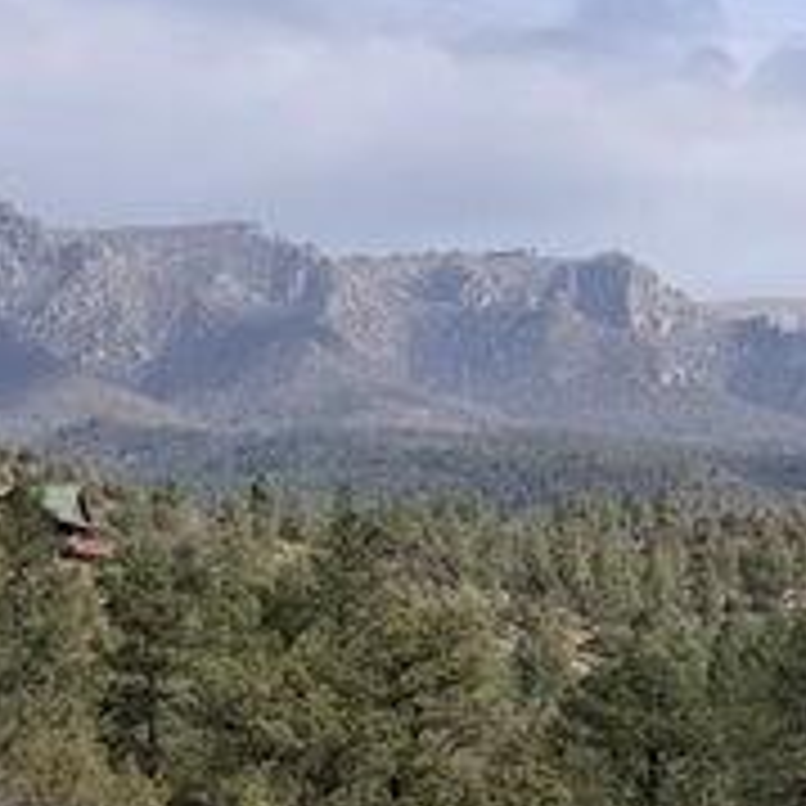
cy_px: 702
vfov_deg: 8.0
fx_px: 5769
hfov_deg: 8.0
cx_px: 290
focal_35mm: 219
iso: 16
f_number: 2.4
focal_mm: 6
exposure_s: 1/922
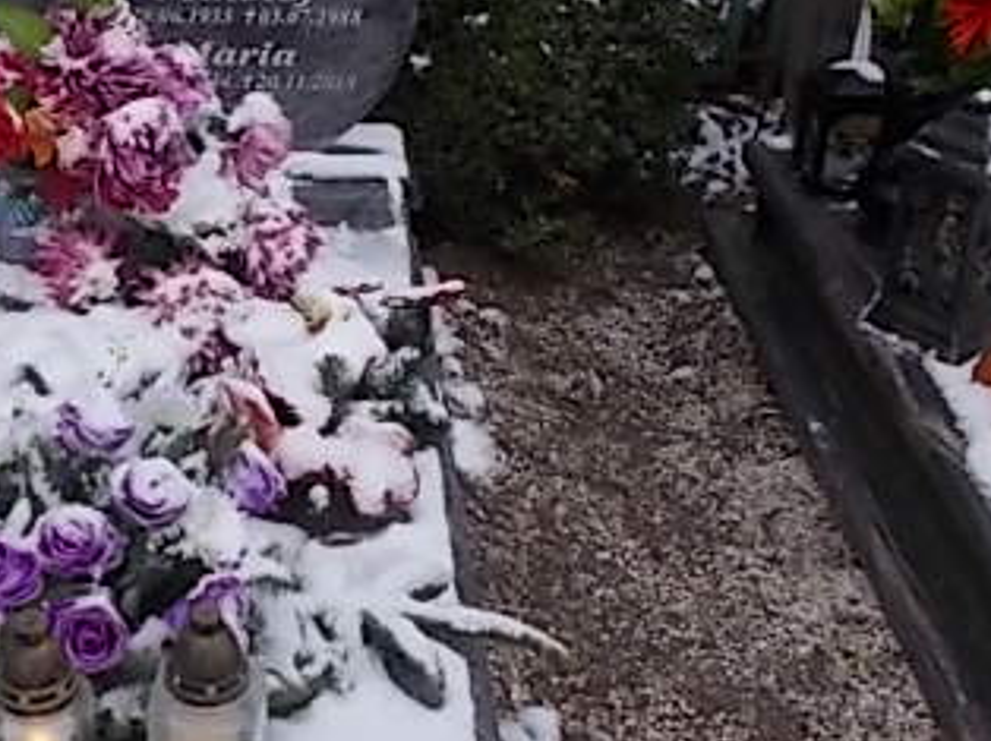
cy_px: 296
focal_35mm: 53
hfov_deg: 35.5
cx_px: 262
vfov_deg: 27.4
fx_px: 1516
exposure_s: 1/60
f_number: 3.2
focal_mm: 4.6
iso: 80
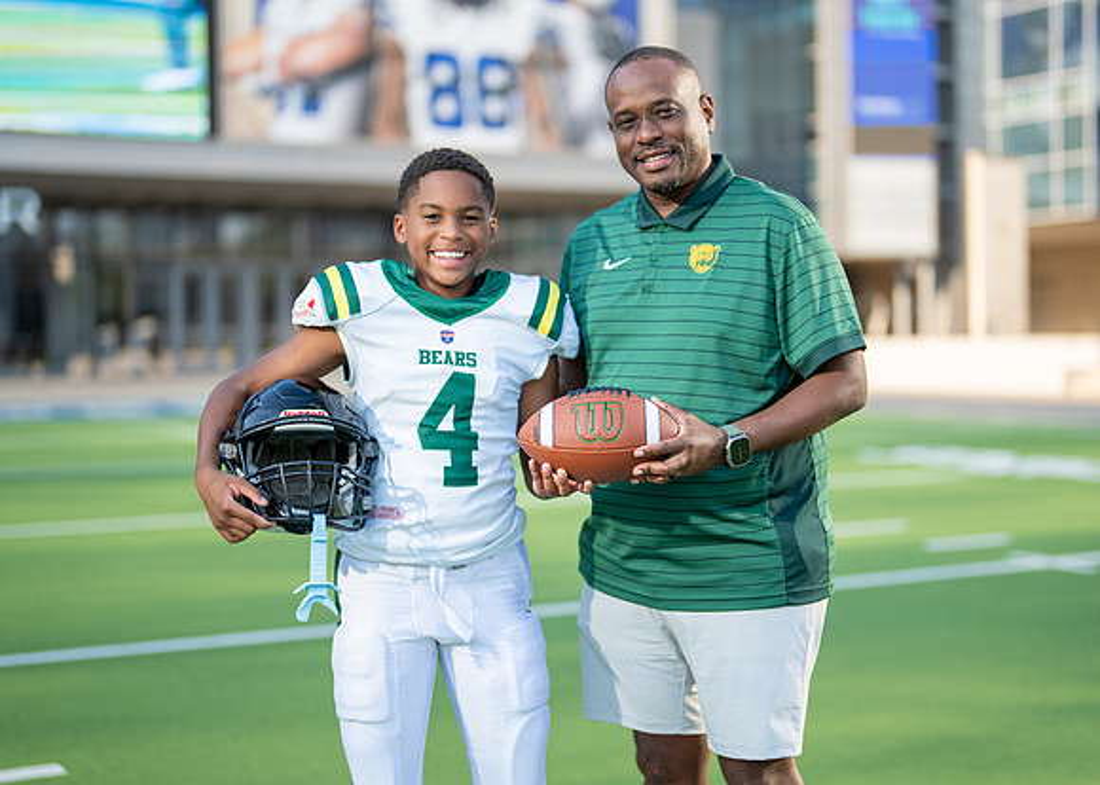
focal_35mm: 62
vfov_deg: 23.0
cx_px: 587
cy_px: 390
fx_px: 1933
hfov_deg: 31.8
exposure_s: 1/2500
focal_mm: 50
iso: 100
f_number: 1.2
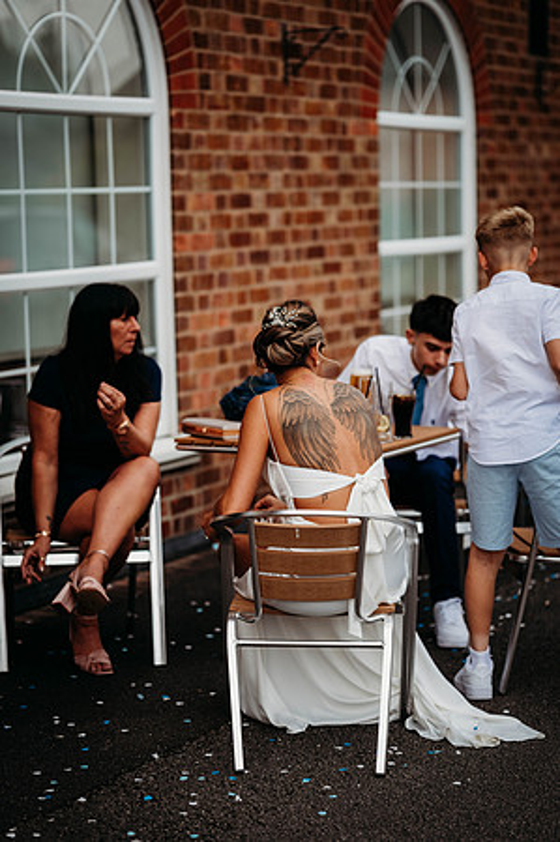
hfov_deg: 16.0
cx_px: 280
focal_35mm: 85
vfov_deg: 23.9
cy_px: 421
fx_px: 1988
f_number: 2
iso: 100
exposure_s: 1/400
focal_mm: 85
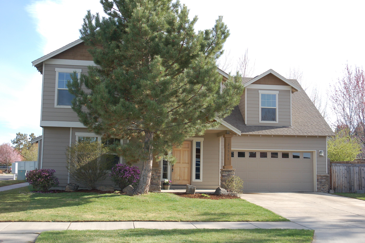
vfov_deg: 30.8
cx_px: 182
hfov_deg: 45.0
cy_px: 122
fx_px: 441
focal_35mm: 44
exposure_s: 1/500
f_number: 5.6
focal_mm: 29
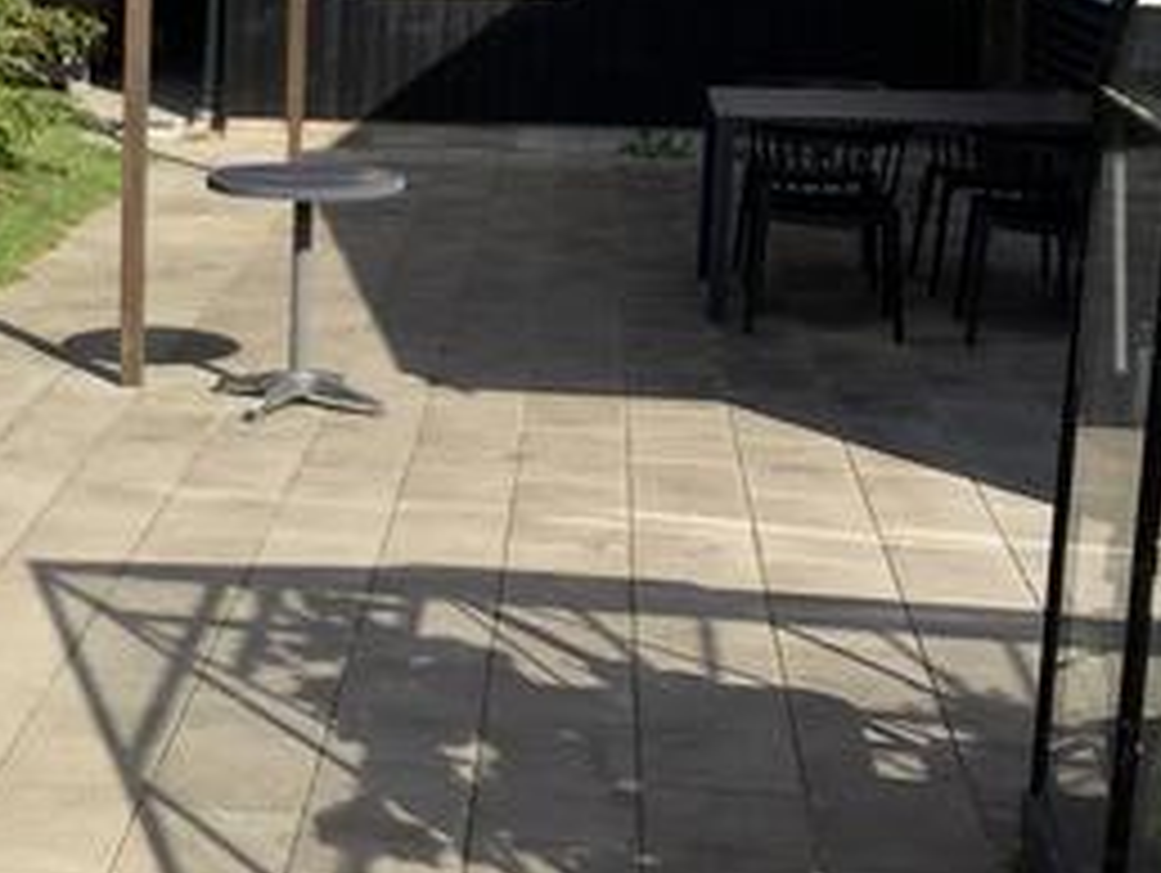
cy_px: 266
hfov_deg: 25.8
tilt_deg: -11.6
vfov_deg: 20.4
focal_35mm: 72
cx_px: 32
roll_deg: +1.1
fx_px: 2417
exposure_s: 1/1199
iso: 25
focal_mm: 3.3
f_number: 2.4
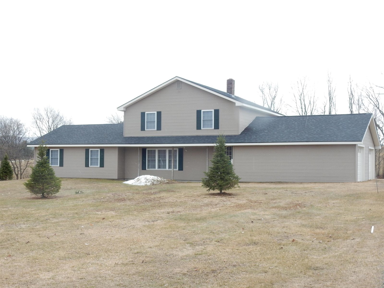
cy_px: 144
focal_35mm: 51
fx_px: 566
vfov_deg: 28.6
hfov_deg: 37.5
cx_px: 192
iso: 125
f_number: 5.6
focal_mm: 9
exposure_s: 1/60
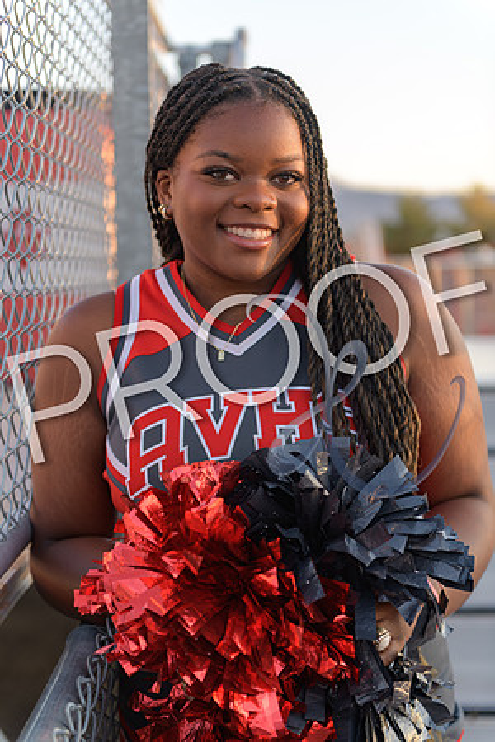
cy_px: 371
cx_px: 248
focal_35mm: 70
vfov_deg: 28.8
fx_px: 1444
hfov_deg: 19.5
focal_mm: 70
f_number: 2.8
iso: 200
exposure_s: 1/125
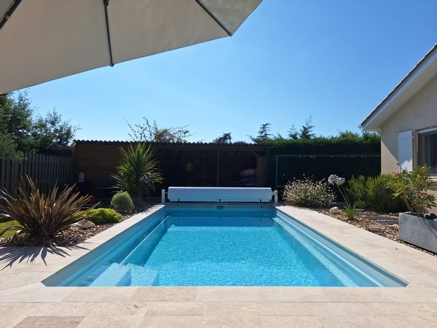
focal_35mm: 23
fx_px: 290
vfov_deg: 58.9
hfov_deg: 73.9
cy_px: 164
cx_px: 218
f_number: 1.8
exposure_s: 1/5263
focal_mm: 5.54
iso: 25
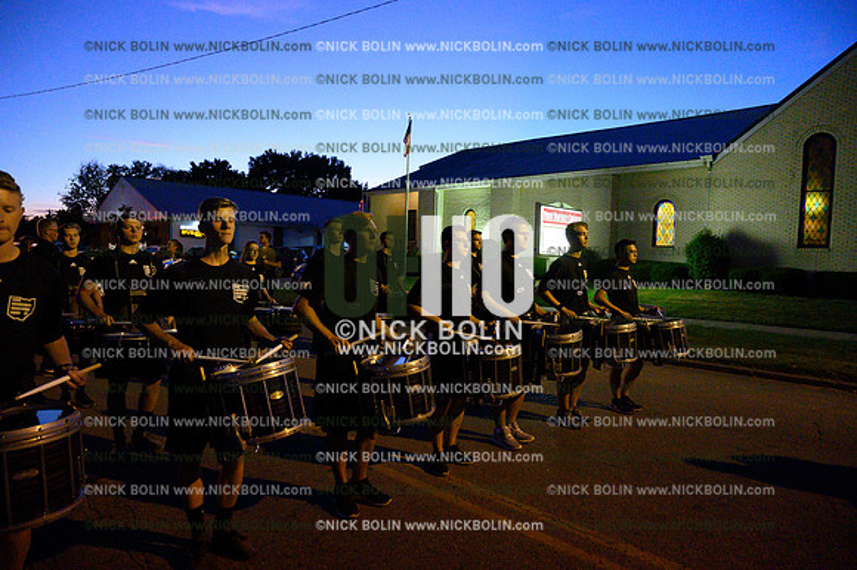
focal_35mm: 24
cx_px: 428
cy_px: 285
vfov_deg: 53.1
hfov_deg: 73.8
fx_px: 571
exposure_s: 1/250
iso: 32000
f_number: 4
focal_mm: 24
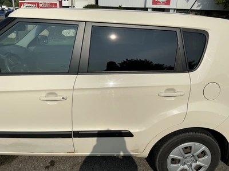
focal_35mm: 28
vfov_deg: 49.7
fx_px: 185
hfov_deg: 63.4
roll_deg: -0.9
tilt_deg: -18.7
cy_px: 86
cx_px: 114
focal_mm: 3
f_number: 1.8
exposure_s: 1/5263
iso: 25
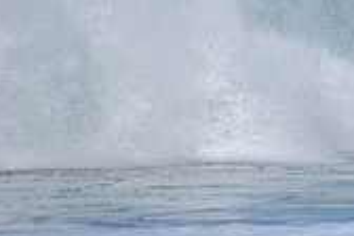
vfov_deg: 0.8
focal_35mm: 1726
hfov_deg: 1.2
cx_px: 594
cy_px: 52
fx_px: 16971
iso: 250
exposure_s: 1/2500
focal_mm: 500
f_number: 6.3
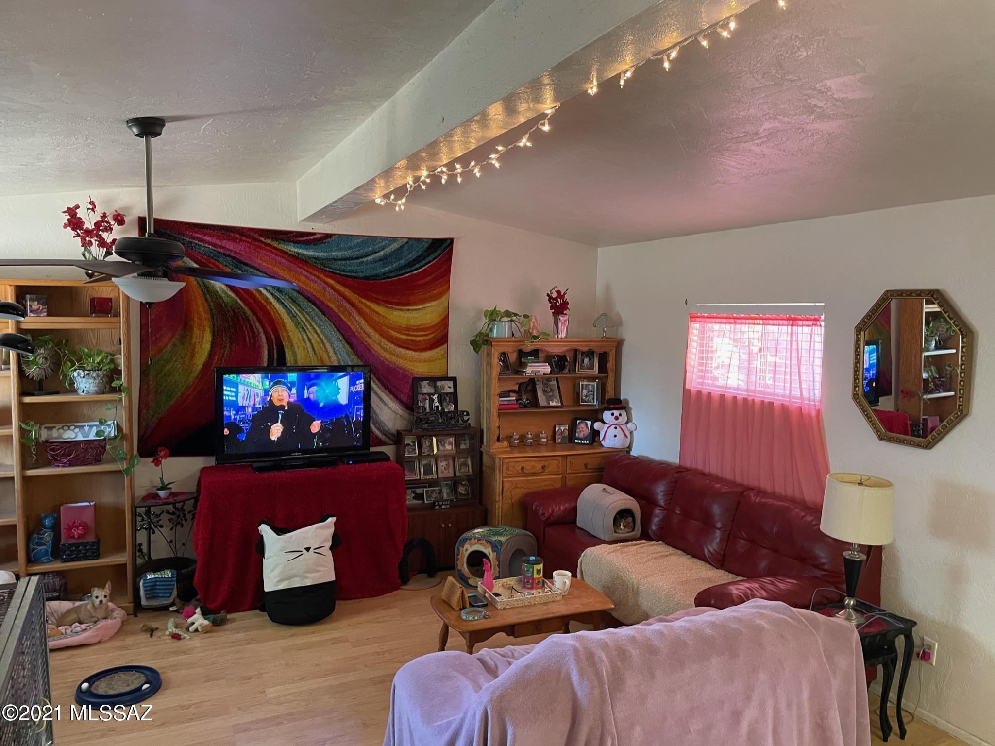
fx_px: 747
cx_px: 498
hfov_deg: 67.3
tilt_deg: -4.2
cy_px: 373
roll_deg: -0.3
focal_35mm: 26
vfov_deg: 53.0
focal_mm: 4.2
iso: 400
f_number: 1.6
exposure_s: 1/60
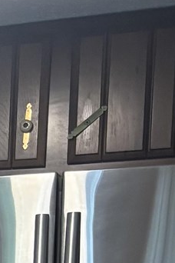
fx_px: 1327
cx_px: -430
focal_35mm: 182
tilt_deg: -8.5
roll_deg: +1.5
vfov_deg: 10.4
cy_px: 514
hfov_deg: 6.6
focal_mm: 5.96
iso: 250
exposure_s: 1/60
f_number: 1.6
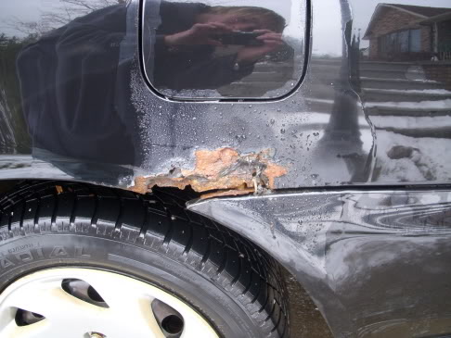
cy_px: 169
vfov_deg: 37.8
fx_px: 495
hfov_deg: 49.0
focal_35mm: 38
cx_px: 226
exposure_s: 1/30
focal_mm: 6.3
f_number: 3.3
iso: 160
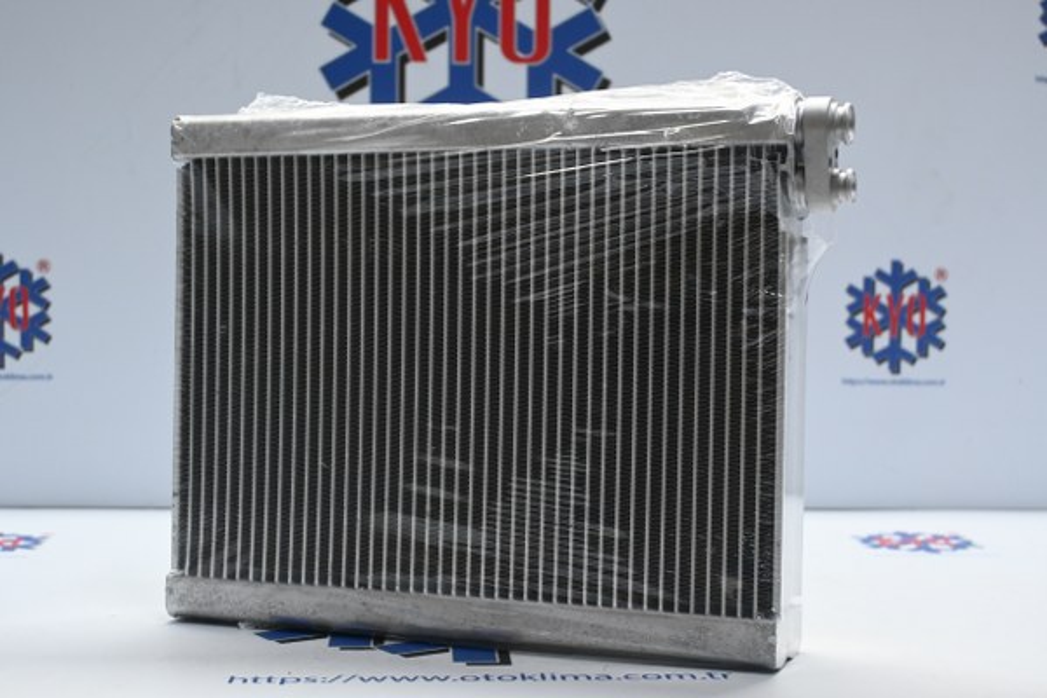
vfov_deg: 23.8
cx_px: 524
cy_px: 349
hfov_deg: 35.1
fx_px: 1658
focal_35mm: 57
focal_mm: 38
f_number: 5.6
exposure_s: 1/60
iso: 1400
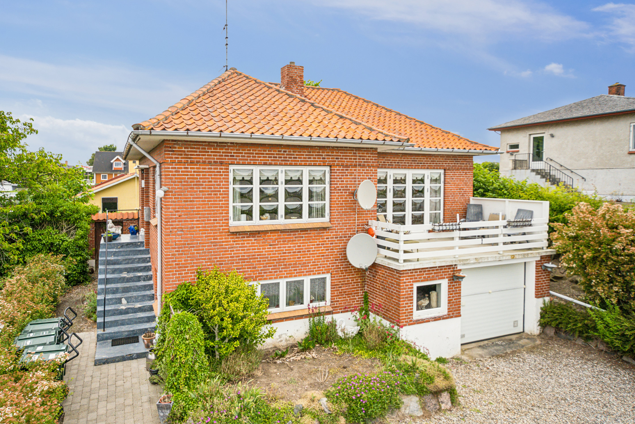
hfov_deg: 81.1
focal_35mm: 21
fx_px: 370
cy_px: 218
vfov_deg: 59.5
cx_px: 302
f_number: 8
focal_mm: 20
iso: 1250
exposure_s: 1/1000
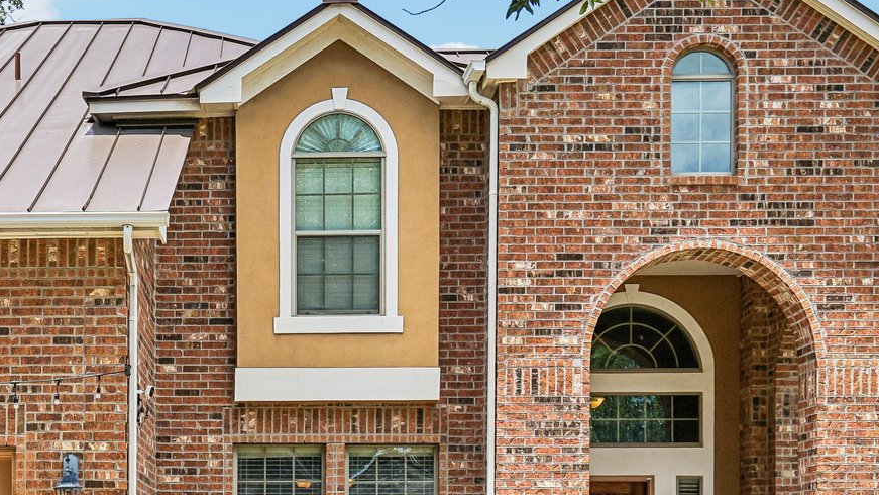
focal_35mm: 64
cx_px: 224
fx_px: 1492
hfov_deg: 32.2
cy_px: 409
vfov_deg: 18.6
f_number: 8
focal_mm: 26
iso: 200
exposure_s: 1/500
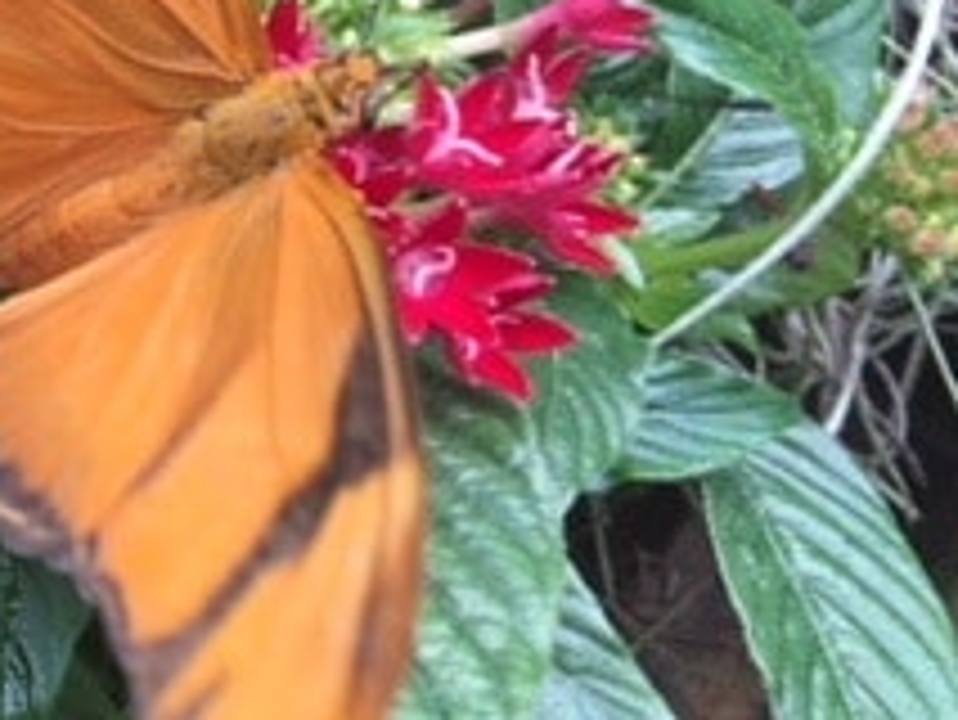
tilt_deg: -60.4
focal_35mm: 87
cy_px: 148
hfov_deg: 19.6
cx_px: -477
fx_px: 2409
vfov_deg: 16.9
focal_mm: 4.15
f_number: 2.2
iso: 40
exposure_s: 1/120
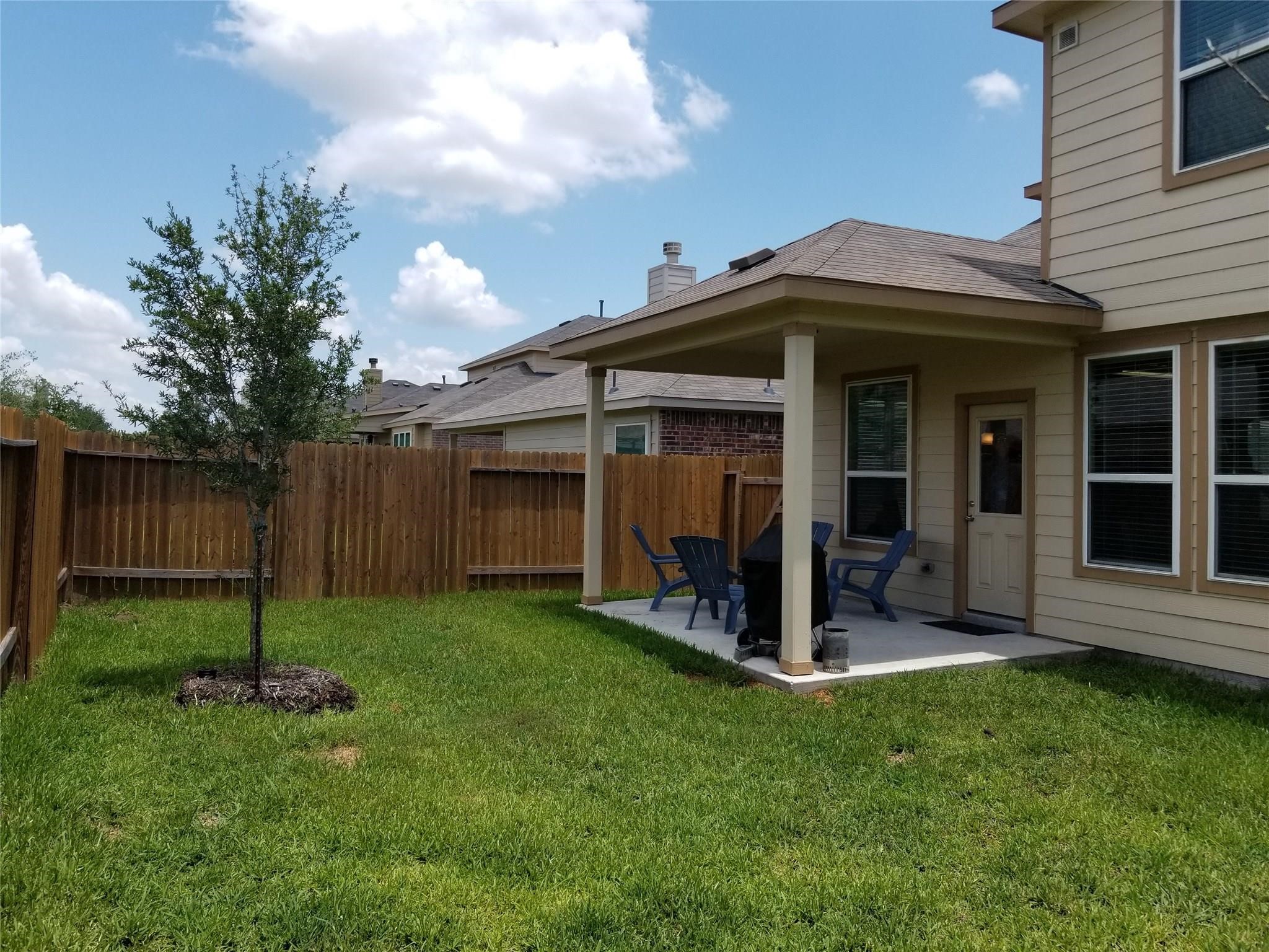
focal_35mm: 26
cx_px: 634
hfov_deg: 67.3
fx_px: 953
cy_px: 476
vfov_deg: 53.1
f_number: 1.7
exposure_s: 1/2112
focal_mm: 4.25
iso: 50
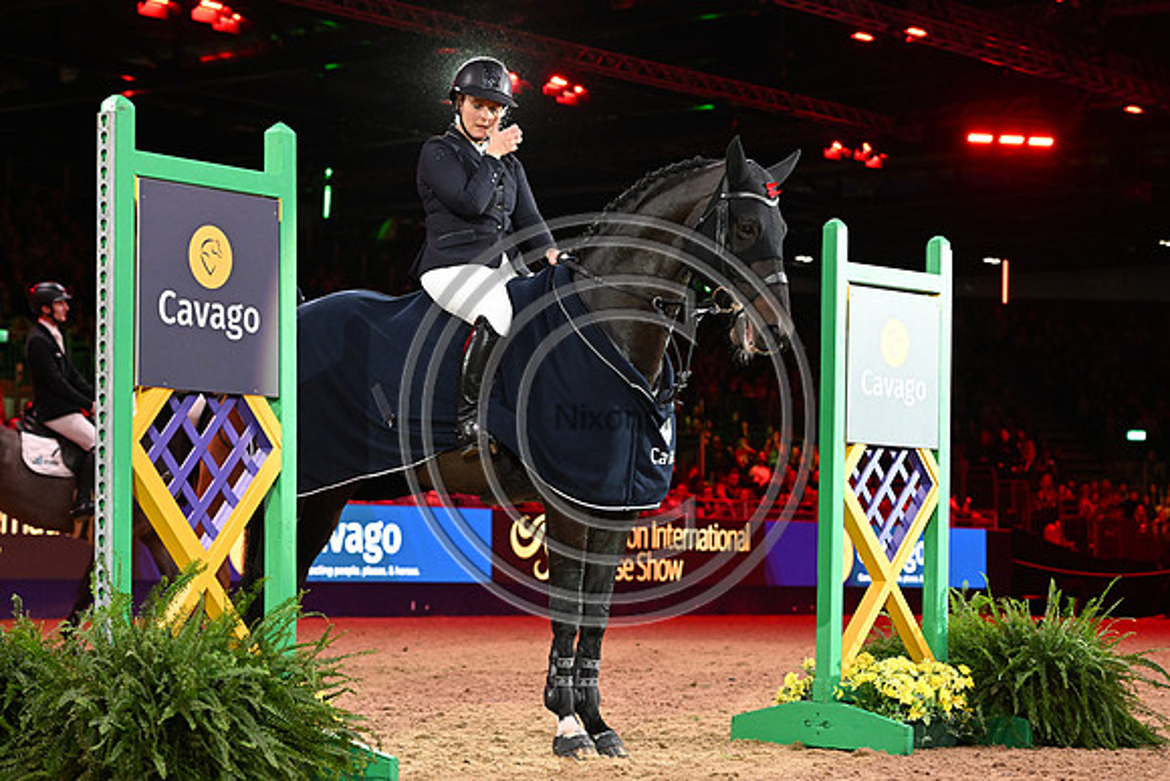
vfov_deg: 14.9
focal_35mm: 92
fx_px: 2991
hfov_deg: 22.1
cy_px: 390
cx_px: 585
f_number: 5
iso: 5000
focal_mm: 92
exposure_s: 1/500
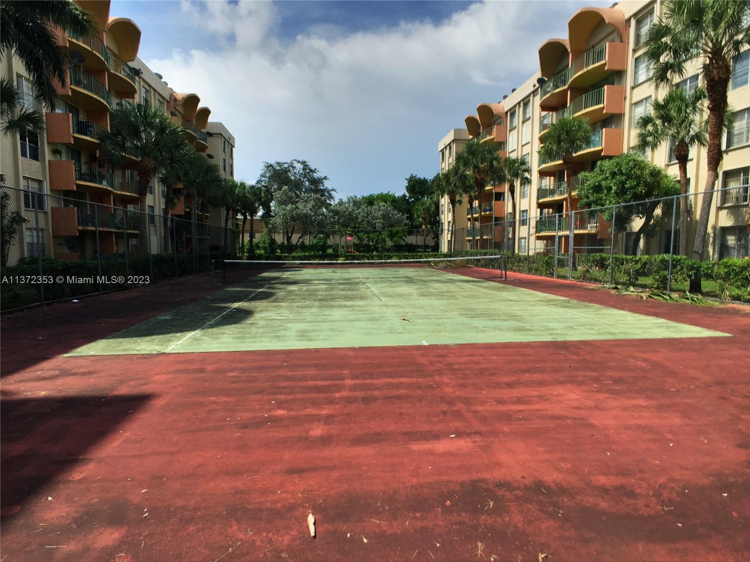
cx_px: 375
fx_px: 628
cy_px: 281
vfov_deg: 48.2
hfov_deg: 61.7
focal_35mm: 29
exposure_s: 1/9901
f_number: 2.2
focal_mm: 4.15
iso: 32
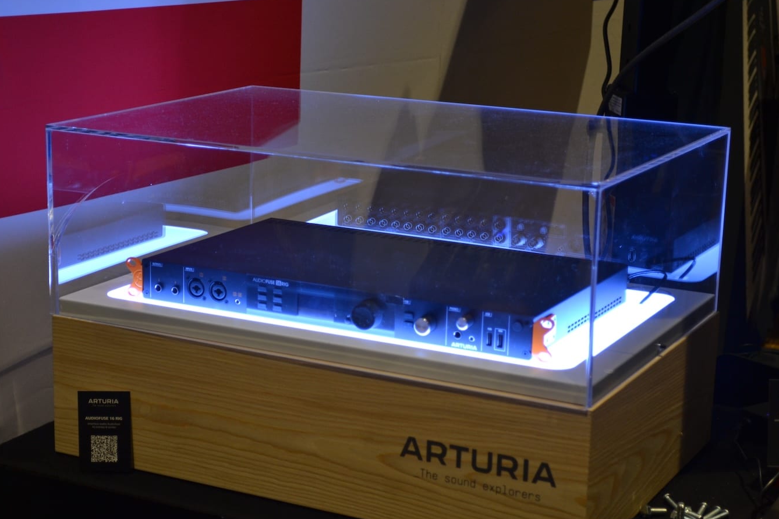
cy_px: 274
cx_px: 346
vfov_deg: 18.4
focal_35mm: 74
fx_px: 1601
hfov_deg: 27.3
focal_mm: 44
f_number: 5.3
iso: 400
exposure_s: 1/30
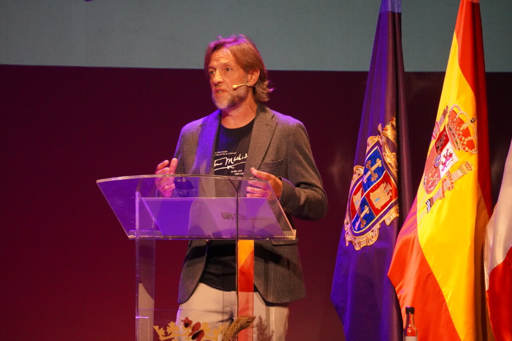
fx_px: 4479
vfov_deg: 4.4
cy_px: 170
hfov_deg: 6.5
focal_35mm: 315
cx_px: 256
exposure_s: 1/160
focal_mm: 210
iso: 6400
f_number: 6.3
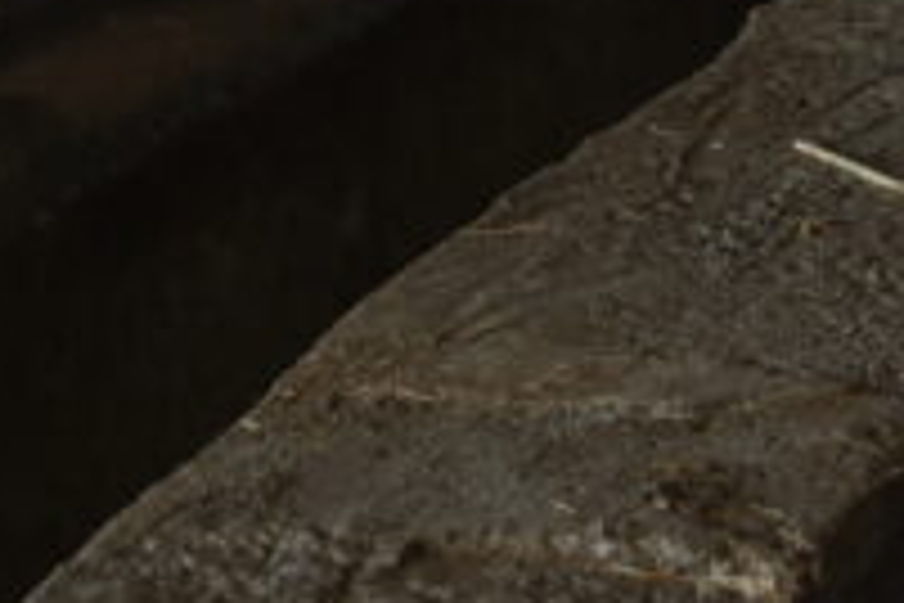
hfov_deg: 10.9
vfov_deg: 6.9
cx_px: 693
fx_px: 4725
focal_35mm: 188
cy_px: -812
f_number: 3.5
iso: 320
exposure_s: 1/200
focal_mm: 29.5
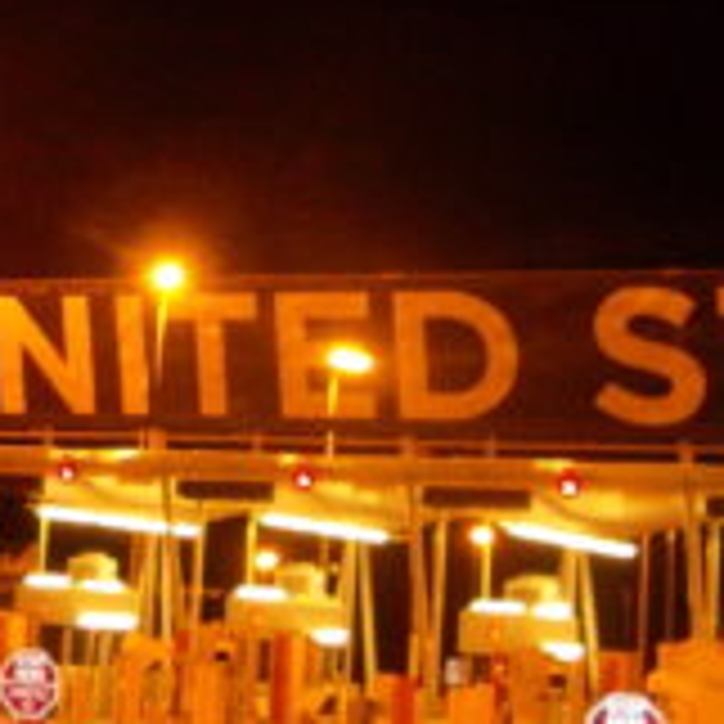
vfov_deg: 18.3
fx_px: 2248
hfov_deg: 18.2
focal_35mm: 95
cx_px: 166
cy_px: 270
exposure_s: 1/15
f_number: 3.5
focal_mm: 4.9
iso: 200
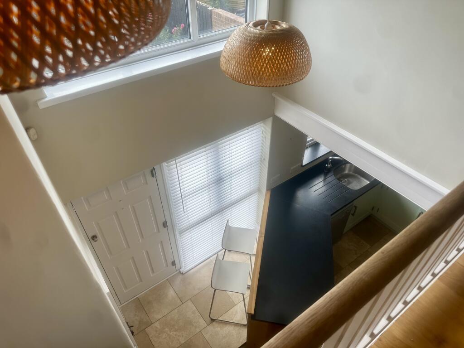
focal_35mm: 24
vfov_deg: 56.8
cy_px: 174
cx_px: 232
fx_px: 322
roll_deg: +0.1
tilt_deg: -41.3
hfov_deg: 71.6
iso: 80
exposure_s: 1/475
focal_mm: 6.86
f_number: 1.78
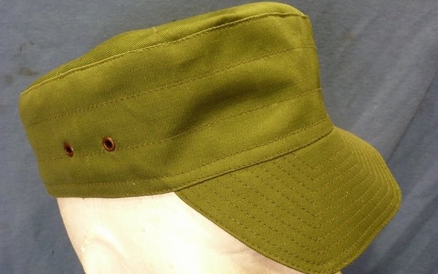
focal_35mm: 41
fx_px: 489
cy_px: 127
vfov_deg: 31.2
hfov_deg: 48.2
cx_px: 216
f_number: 3.8
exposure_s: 1/6
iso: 400
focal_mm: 6.8
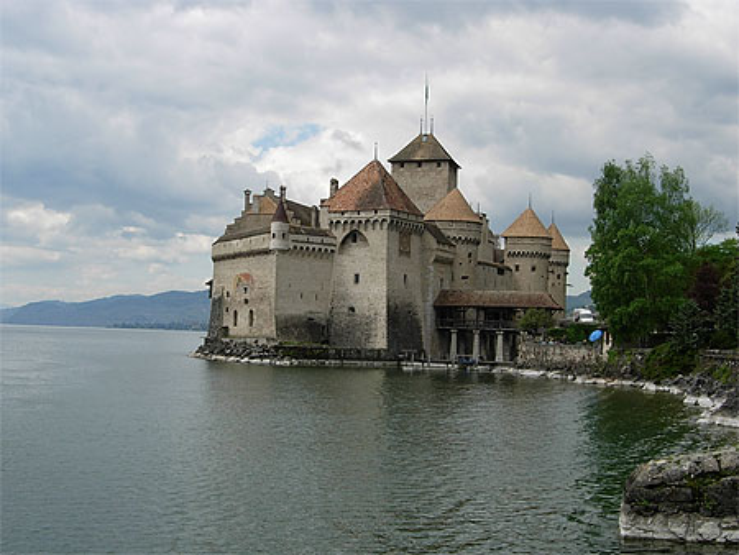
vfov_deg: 28.6
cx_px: 370
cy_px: 278
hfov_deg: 37.5
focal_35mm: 51
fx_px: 1089
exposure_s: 1/456
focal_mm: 10.6
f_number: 5.4
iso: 64
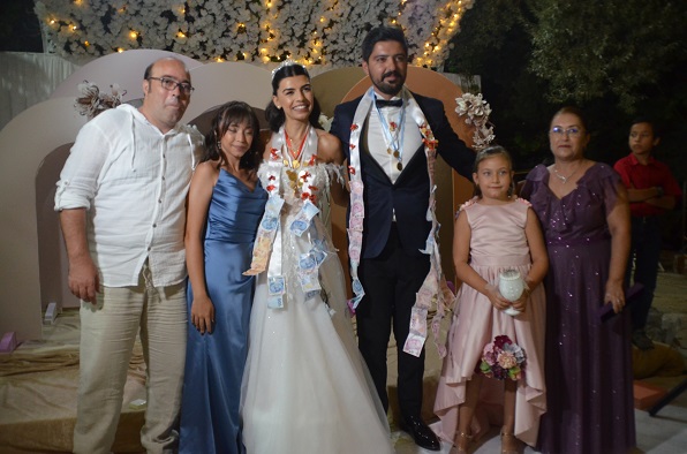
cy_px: 227
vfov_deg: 13.3
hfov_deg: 20.1
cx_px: 344
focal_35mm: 102
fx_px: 1941
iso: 2000
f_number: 5.3
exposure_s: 1/125
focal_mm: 68
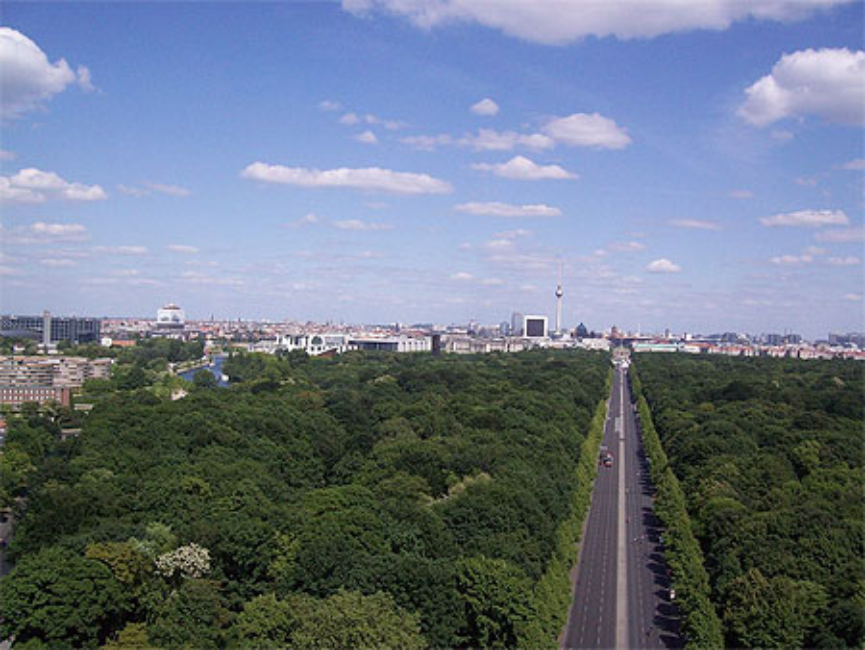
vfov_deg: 39.7
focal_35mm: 36
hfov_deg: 51.3
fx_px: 900
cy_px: 325
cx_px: 432
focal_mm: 6
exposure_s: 1/808
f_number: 4.8
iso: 80
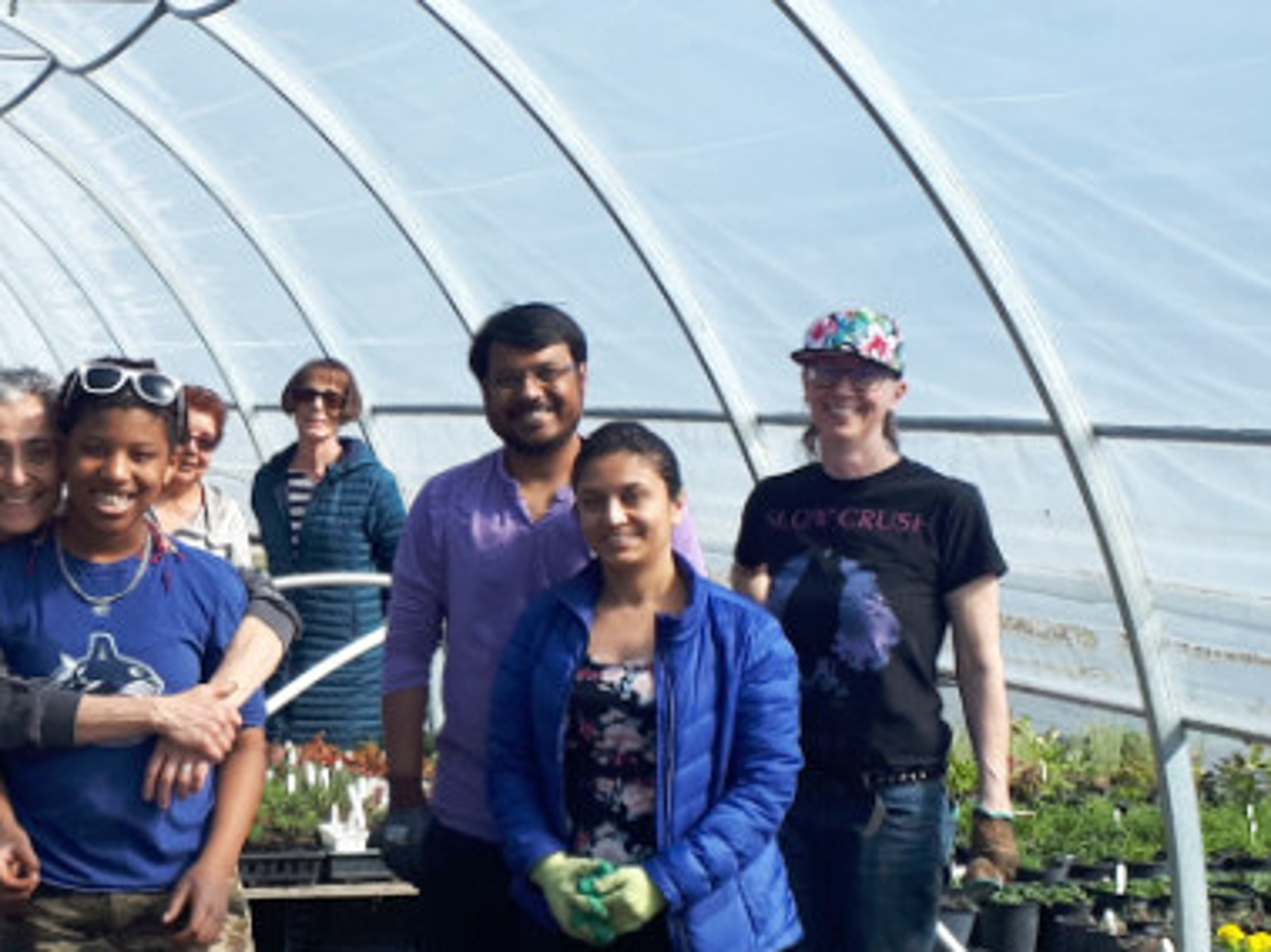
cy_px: 577
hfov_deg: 31.2
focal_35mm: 57
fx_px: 2092
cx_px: -7
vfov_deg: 25.6
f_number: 1.9
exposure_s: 1/1149
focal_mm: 3.6
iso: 40
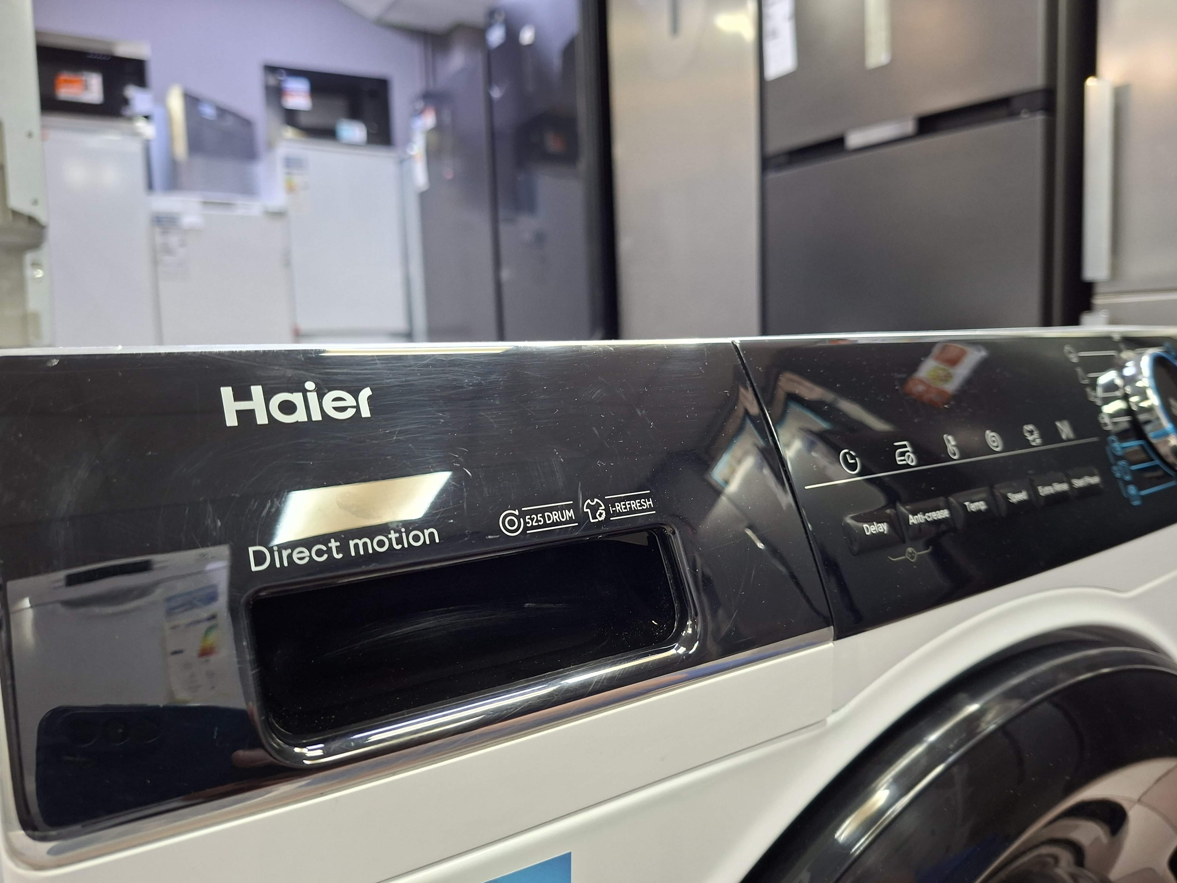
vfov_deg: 58.9
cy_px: 442
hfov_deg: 73.9
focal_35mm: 23
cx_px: 588
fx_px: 782
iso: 250
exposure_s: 1/33
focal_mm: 5.54
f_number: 1.8
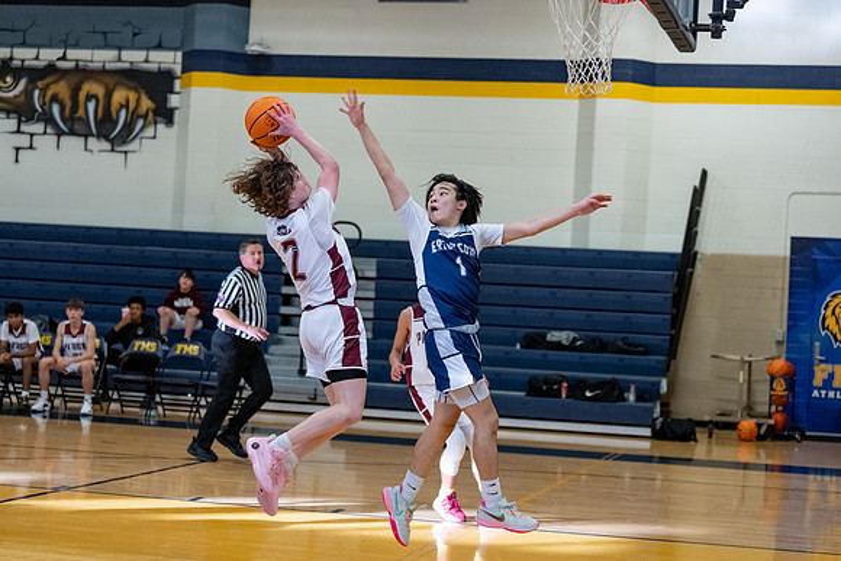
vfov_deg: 18.0
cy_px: 280
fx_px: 1769
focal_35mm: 76
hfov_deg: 26.7
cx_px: 420
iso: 5000
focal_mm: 70
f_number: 2.8
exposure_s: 1/1000
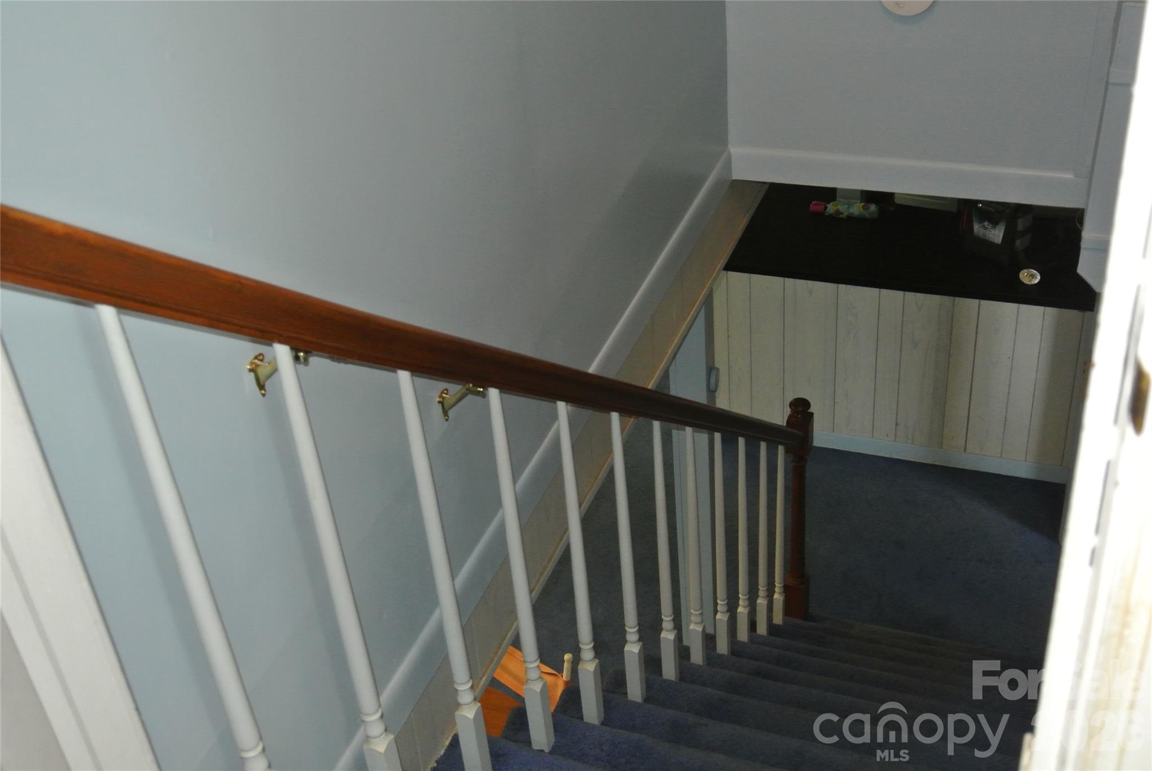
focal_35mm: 42
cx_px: 576
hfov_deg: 46.4
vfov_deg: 32.0
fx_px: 1345
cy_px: 386
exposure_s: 1/60
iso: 800
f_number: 4.2
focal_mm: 15.7
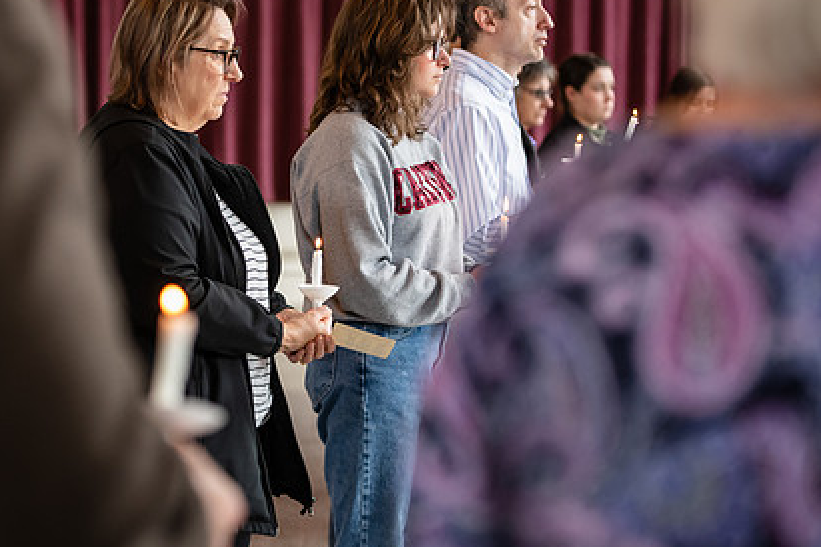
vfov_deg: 12.4
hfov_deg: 18.5
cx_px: 290
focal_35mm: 110
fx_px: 2508
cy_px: 229
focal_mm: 78
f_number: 2.8
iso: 1000
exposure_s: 1/160
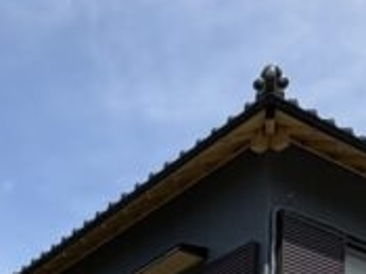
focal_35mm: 82
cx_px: 84
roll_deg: -0.4
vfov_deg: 12.6
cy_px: 713
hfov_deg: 23.6
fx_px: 866
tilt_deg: -4.3
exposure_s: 1/1536
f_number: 2.2
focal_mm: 2.22
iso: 50
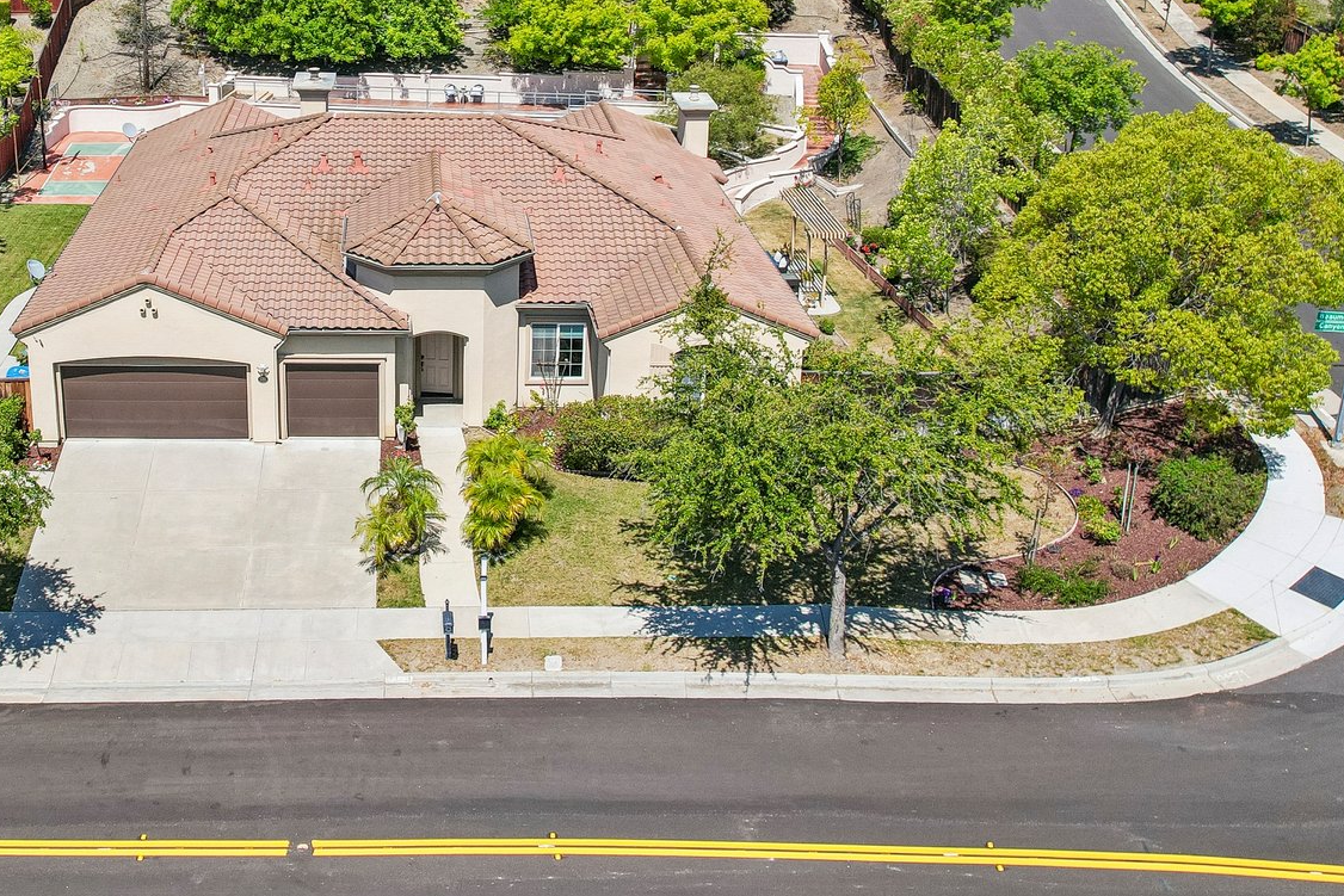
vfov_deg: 32.6
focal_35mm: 40
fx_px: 1493
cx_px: 388
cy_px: 191
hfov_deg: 47.2
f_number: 2.8
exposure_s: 1/2500
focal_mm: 8.4
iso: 130
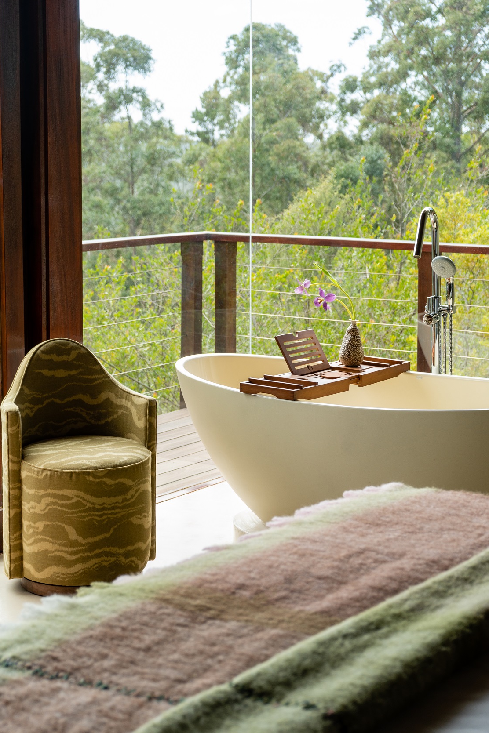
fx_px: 1385
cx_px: 248
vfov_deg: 29.6
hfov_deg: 20.0
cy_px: 388
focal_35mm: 68
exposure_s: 1/250
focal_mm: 63
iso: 400
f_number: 5.6
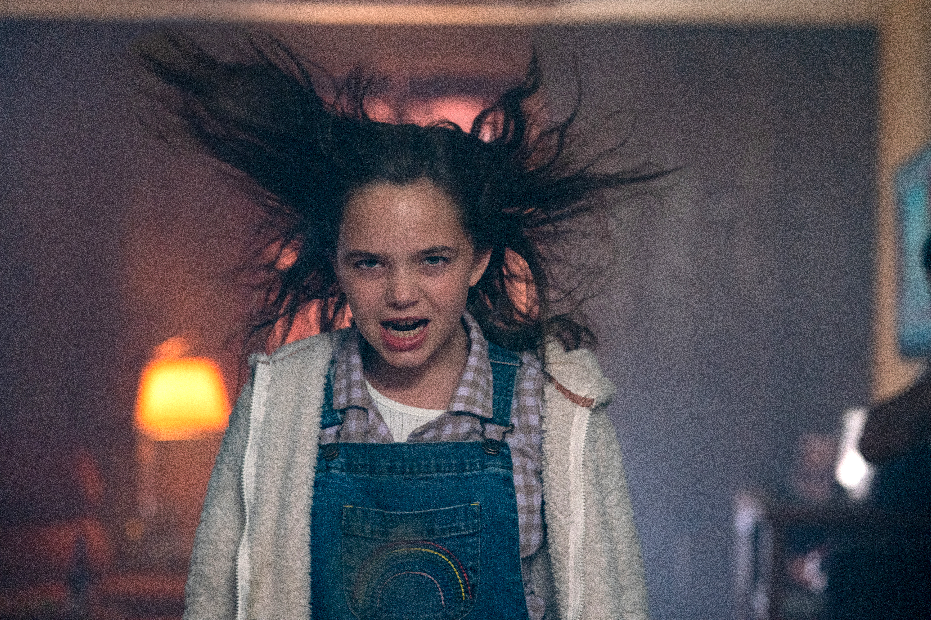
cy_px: 310
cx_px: 466
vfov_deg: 16.5
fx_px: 2146
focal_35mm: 83
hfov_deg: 24.5
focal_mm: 83
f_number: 3.2
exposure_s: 1/200
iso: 3200
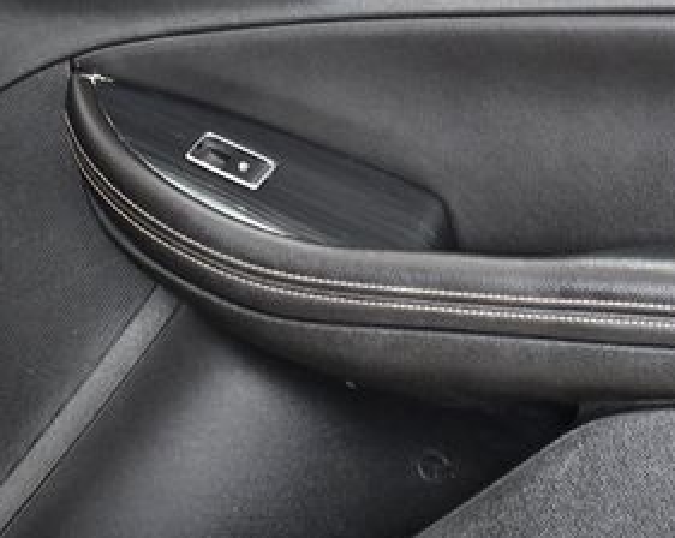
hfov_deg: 9.1
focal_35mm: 212
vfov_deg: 7.3
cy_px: 203
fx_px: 4229
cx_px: 442
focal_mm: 66
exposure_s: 1/125
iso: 2500
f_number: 5
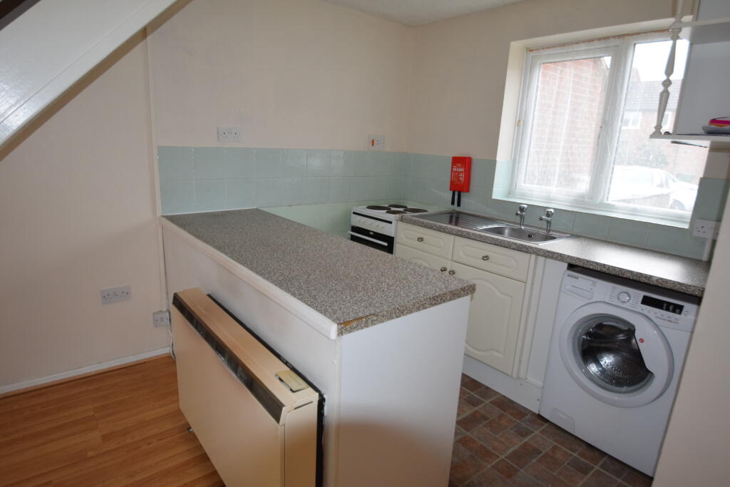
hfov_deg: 85.4
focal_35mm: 20
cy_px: 244
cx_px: 365
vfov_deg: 63.2
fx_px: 395
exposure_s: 1/80
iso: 800
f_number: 4.5
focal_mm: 13
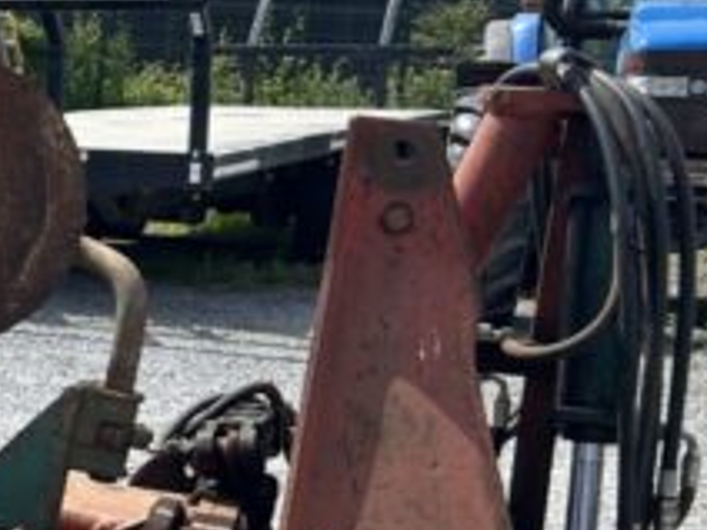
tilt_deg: -7.7
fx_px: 1920
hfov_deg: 17.8
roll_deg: -1.6
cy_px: 307
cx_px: -470
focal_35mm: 94
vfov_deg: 15.7
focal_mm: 5.7
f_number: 1.5
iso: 50
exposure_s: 1/5076
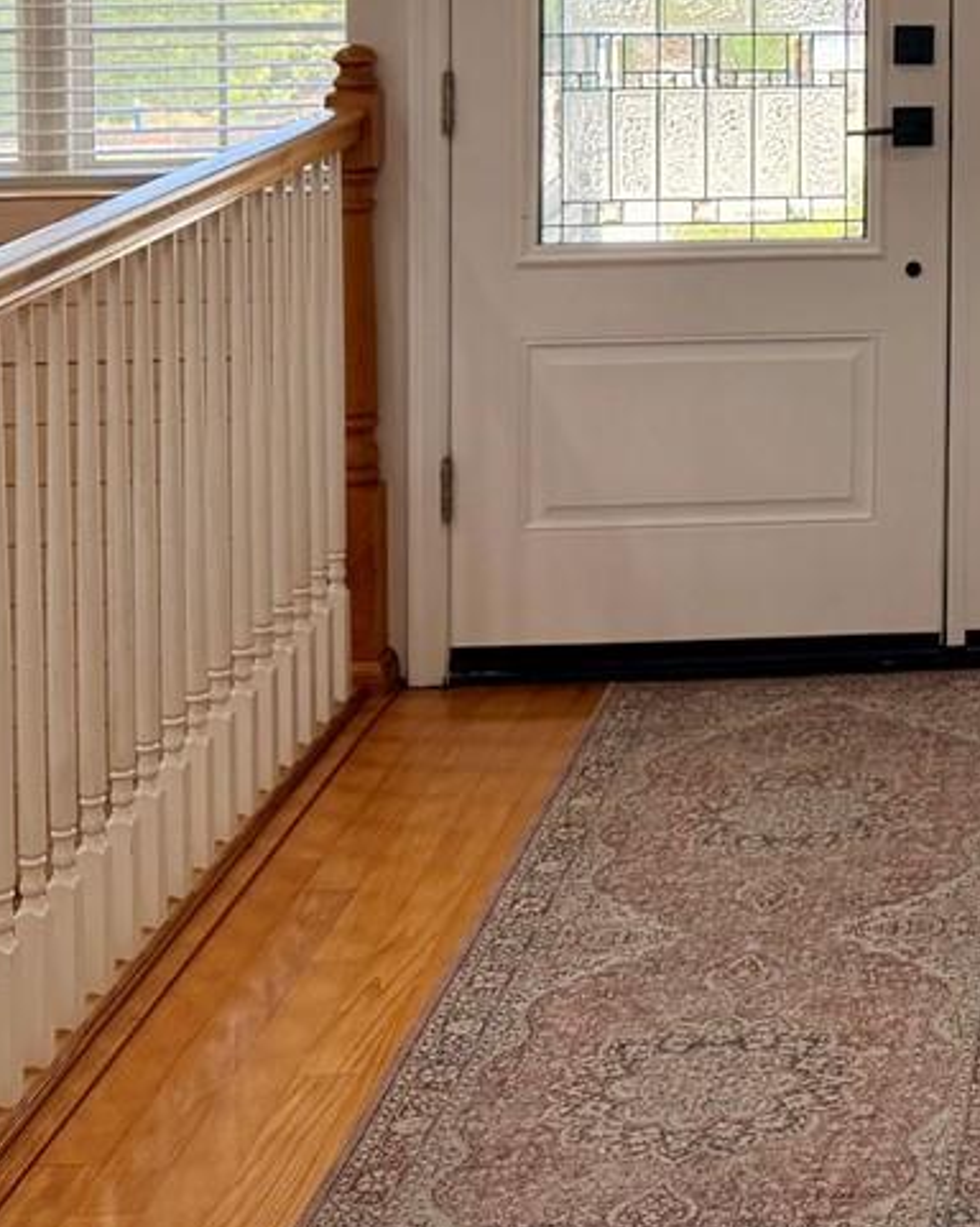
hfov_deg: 17.6
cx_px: 1480
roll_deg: -0.1
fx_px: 2832
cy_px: -145
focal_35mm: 78
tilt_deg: -1.4
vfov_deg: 22.9
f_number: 1.78
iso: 80
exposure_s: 1/203
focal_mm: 6.76
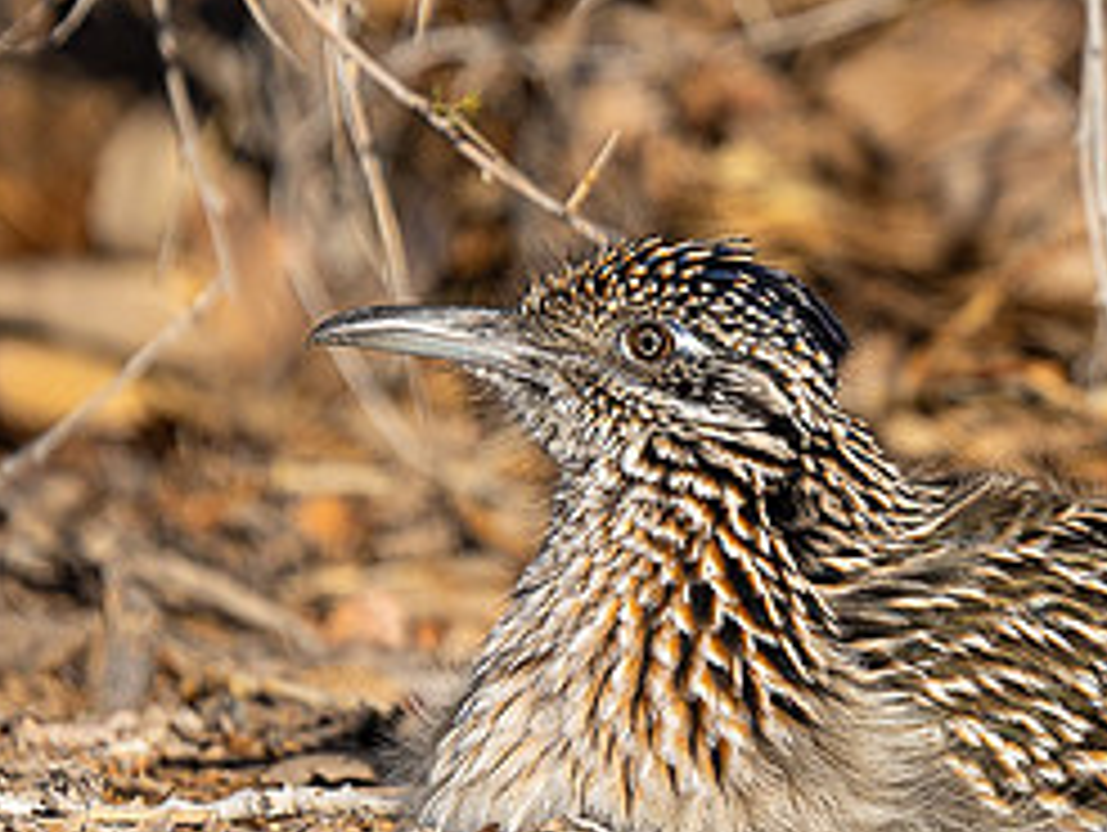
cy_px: 176
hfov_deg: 1.4
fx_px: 46543
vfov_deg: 1.0
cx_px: 1009
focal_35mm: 1454
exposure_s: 1/2000
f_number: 6.3
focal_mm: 600
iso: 400
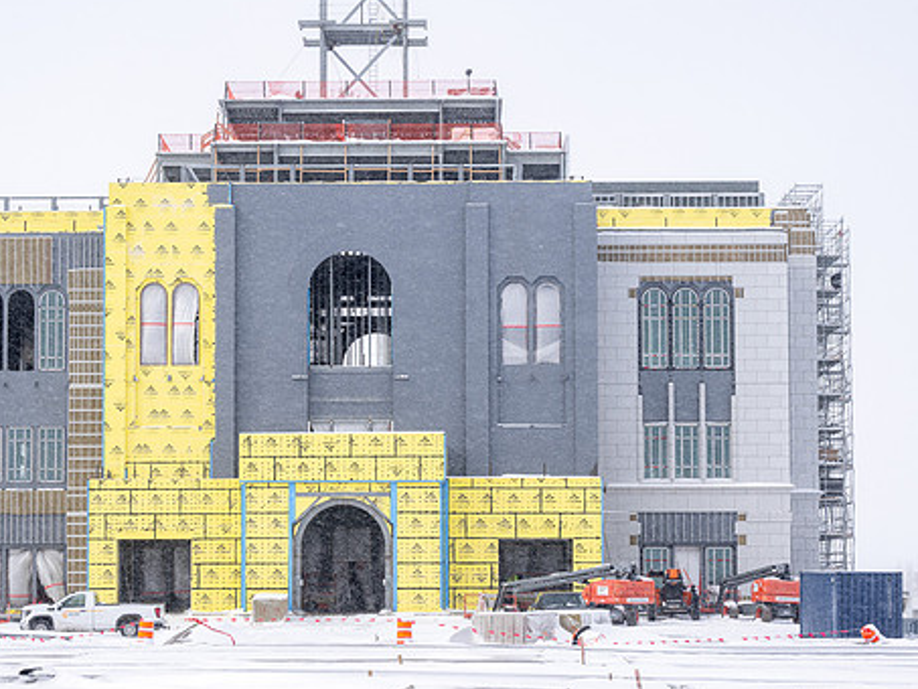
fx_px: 3051
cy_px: 378
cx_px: 422
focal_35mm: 115
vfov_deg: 12.9
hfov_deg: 17.1
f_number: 10
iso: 100
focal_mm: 93
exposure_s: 1/250
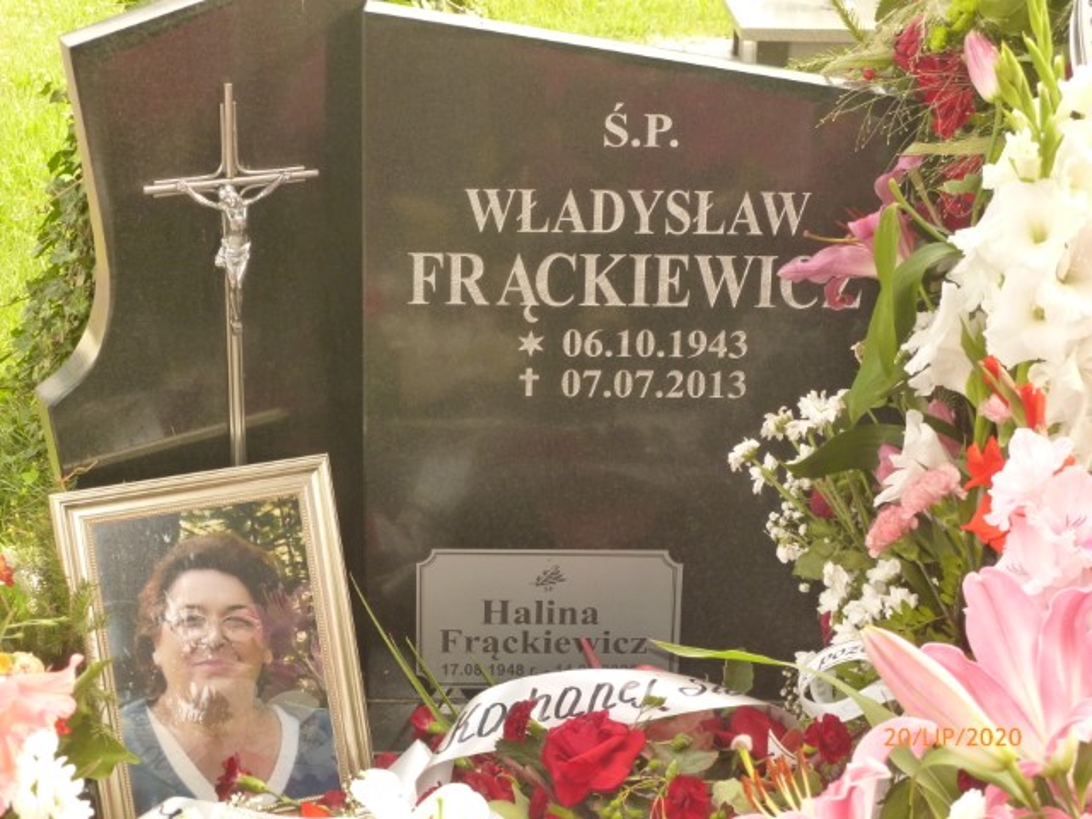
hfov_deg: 24.4
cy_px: 410
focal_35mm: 80
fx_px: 2524
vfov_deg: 18.4
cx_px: 546
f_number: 4.5
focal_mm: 14.2
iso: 200
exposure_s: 1/60
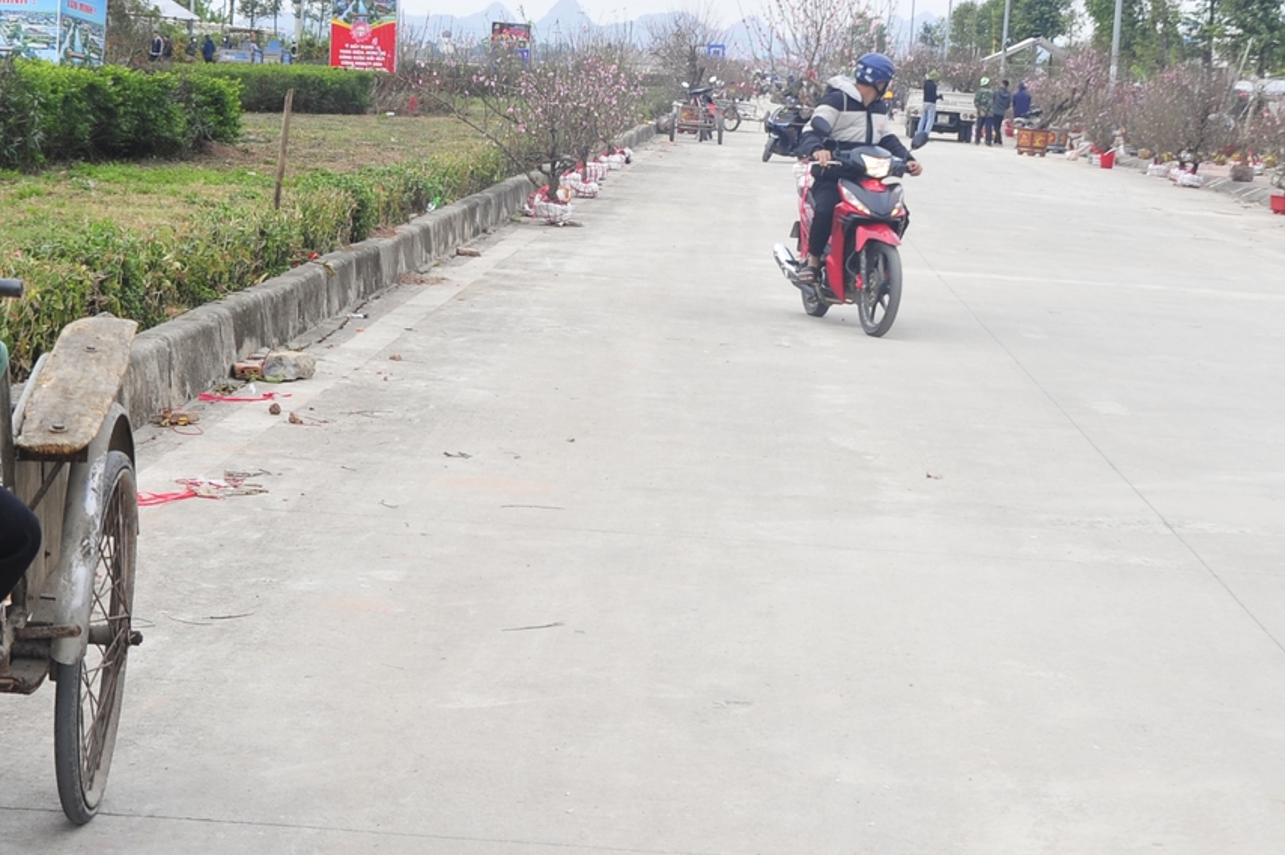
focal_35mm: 82
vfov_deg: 16.6
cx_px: 788
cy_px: 294
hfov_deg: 24.7
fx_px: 2925
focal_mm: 35
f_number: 5
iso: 200
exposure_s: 1/125
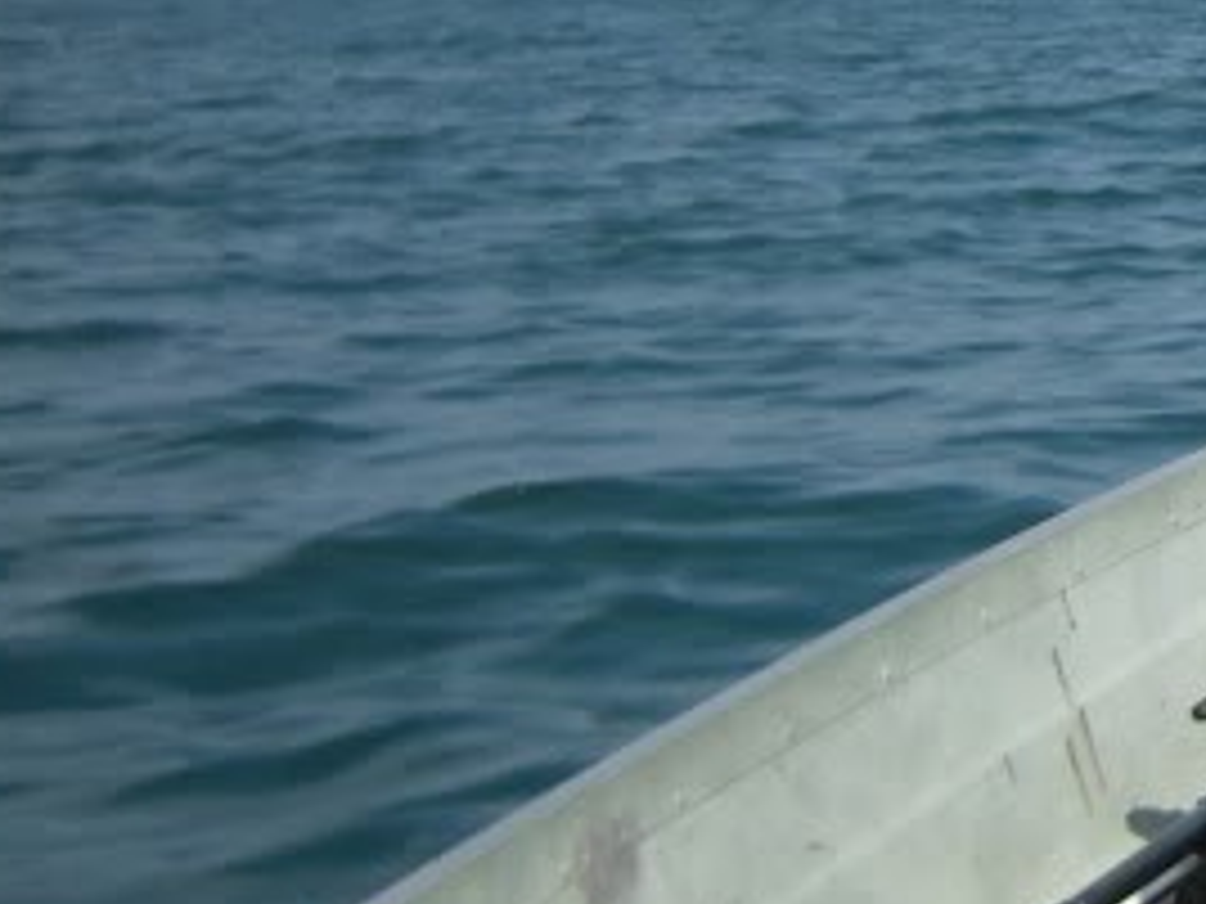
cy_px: 63
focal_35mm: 107
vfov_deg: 13.7
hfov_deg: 16.1
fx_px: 3728
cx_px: 2025
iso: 64
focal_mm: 4.7
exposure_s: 1/312
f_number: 5.6
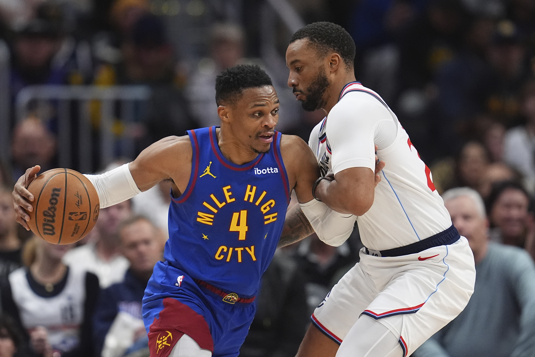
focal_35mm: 600
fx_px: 8924
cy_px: 178
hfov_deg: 3.4
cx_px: 268
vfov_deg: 2.3
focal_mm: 400
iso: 5000
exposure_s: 1/2000
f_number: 3.2
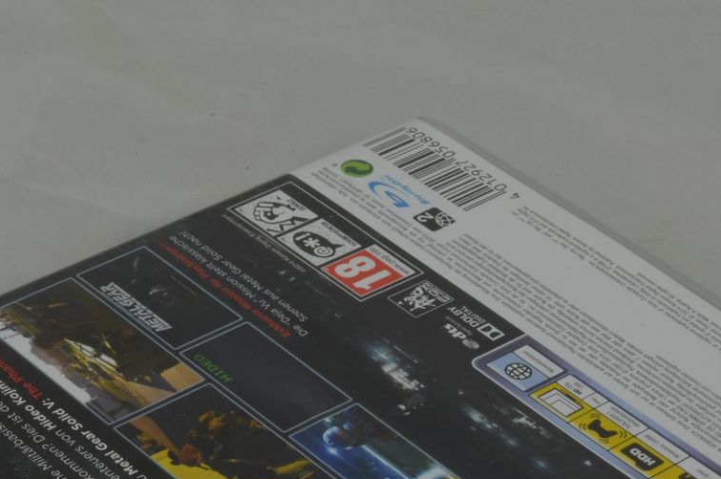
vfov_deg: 9.5
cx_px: 324
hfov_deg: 14.4
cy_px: 540
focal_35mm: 143
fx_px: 2860
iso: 100
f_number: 20
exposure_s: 1/4
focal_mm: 40
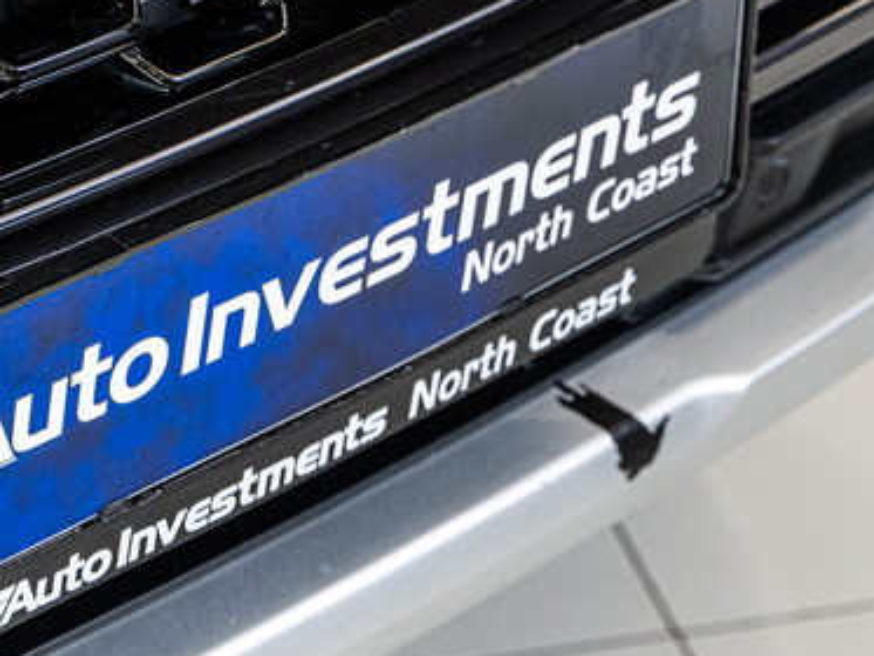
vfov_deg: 9.7
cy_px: 40
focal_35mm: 153
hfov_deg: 12.9
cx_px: 261
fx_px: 3864
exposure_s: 1/160
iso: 640
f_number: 4
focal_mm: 58
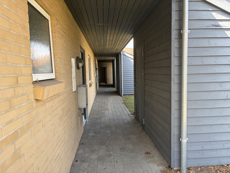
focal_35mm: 26
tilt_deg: -5.1
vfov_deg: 53.1
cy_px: 86
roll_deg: +1.4
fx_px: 173
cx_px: 115
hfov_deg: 67.3
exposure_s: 1/228
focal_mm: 5.96
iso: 50
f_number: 1.6
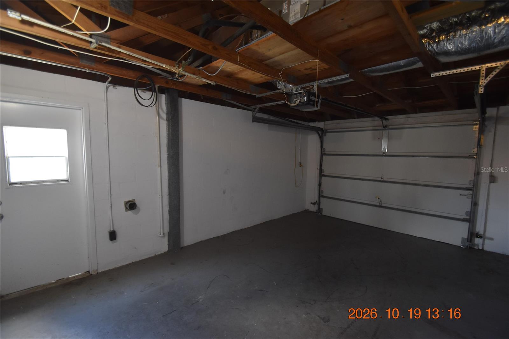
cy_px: 170
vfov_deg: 77.3
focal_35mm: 15
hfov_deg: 100.4
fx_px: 212
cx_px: 254
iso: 1250
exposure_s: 1/60
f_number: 3.5
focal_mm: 10
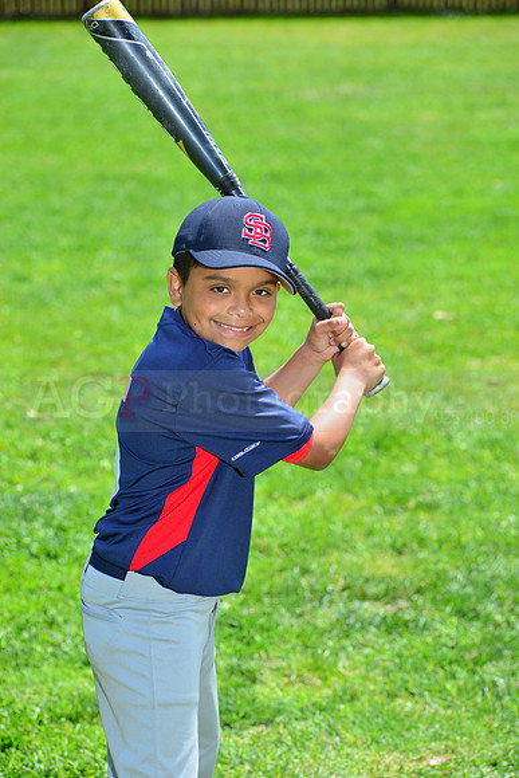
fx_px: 2917
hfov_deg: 10.2
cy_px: 389
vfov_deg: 15.2
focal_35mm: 135
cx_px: 260
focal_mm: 135
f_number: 8
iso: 200
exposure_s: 1/200
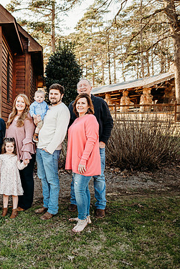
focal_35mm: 37
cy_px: 136
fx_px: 277
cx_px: -19
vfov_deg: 51.9
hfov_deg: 31.7
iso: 100
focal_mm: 24
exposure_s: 1/320
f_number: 1.8
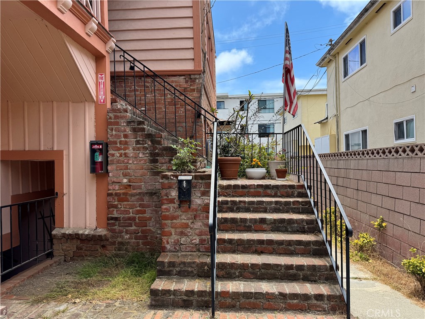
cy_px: 160
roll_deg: +0.3
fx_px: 295
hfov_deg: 71.6
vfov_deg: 56.8
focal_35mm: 24
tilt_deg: -0.4
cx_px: 212
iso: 80
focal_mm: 6.76
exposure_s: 1/1524
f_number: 1.78
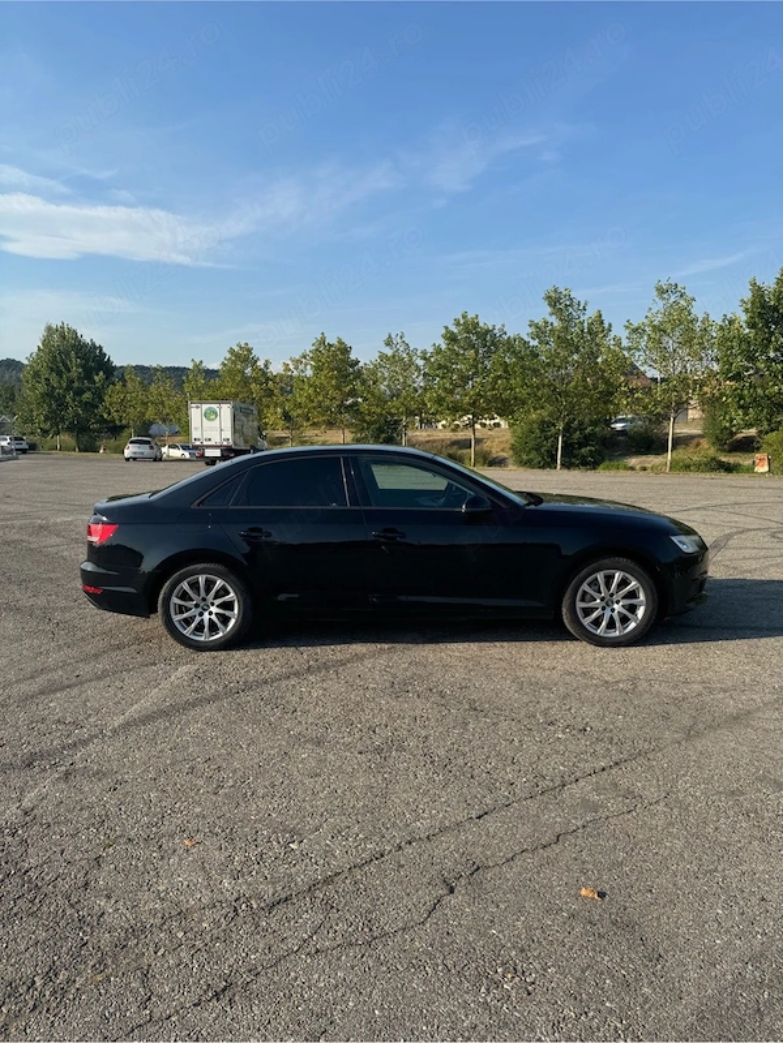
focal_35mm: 24
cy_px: 522
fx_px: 724
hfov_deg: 56.8
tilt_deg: -7.6
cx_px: 392
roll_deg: +0.8
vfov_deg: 71.6
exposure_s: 1/3413
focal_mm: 6.76
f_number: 1.78
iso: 80
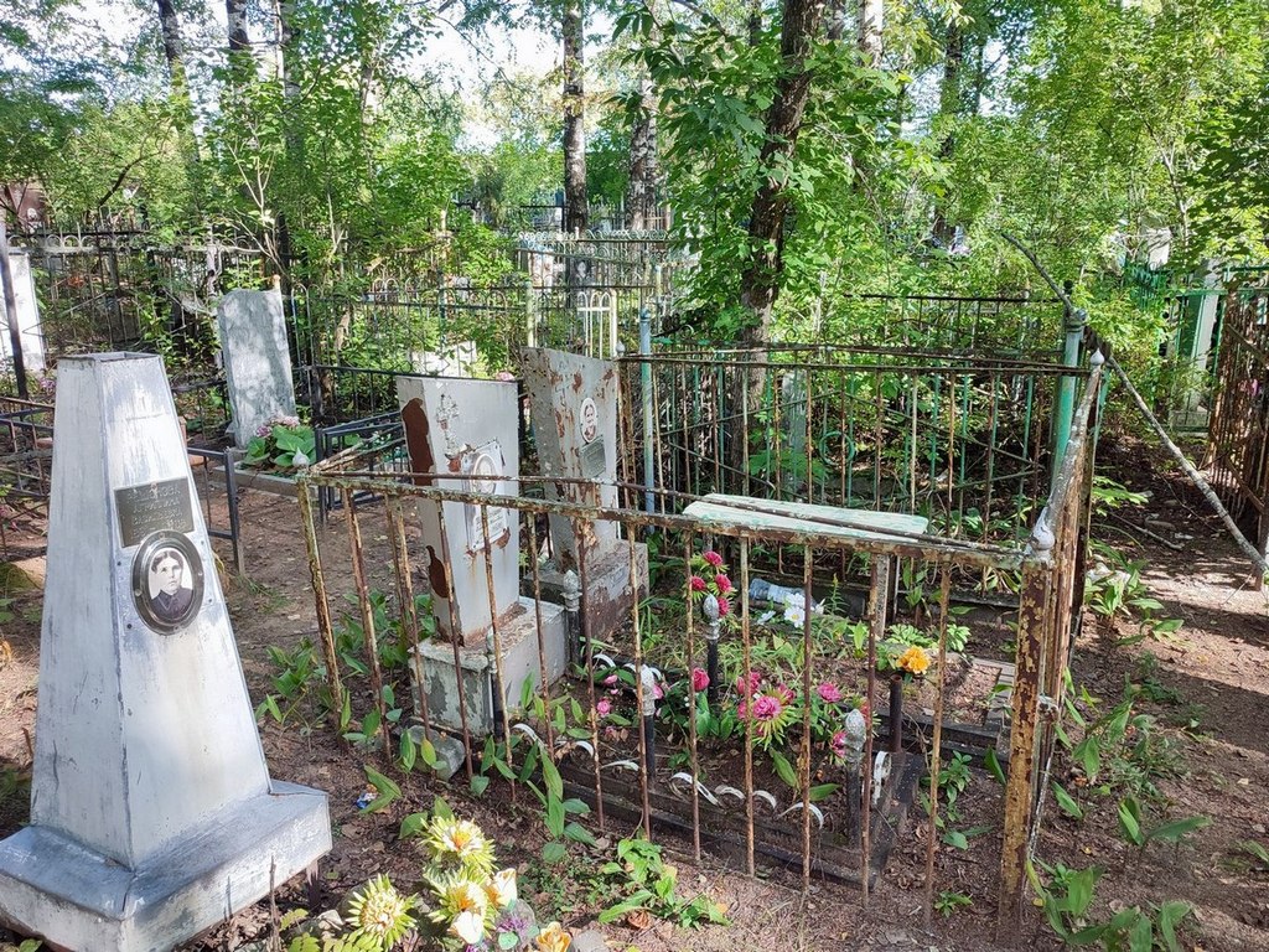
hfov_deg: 69.4
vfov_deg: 54.9
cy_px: 476
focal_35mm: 25
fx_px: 916
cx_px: 634
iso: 95
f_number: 1.9
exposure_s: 1/100
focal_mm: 6.04
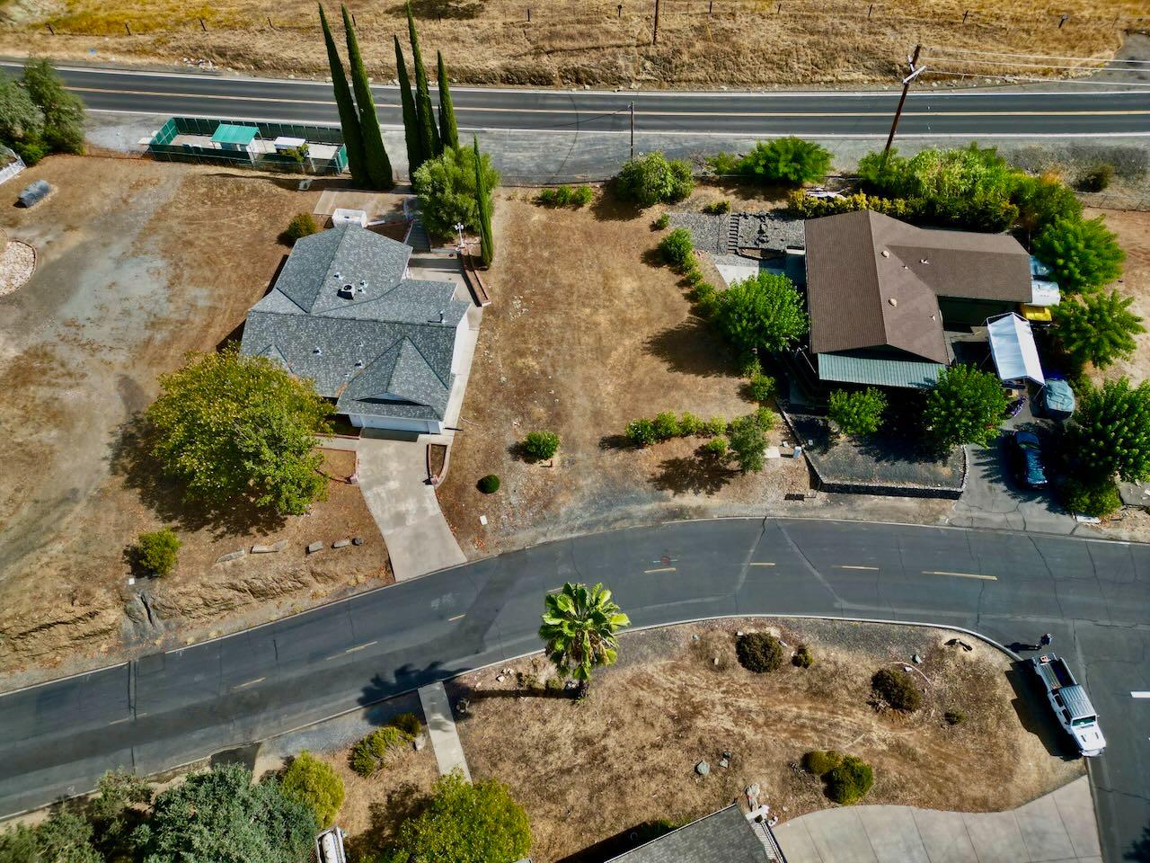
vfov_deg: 56.8
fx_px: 797
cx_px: 575
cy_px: 432
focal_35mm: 24
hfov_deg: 71.6
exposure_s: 1/1500
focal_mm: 6.72
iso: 100
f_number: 1.7
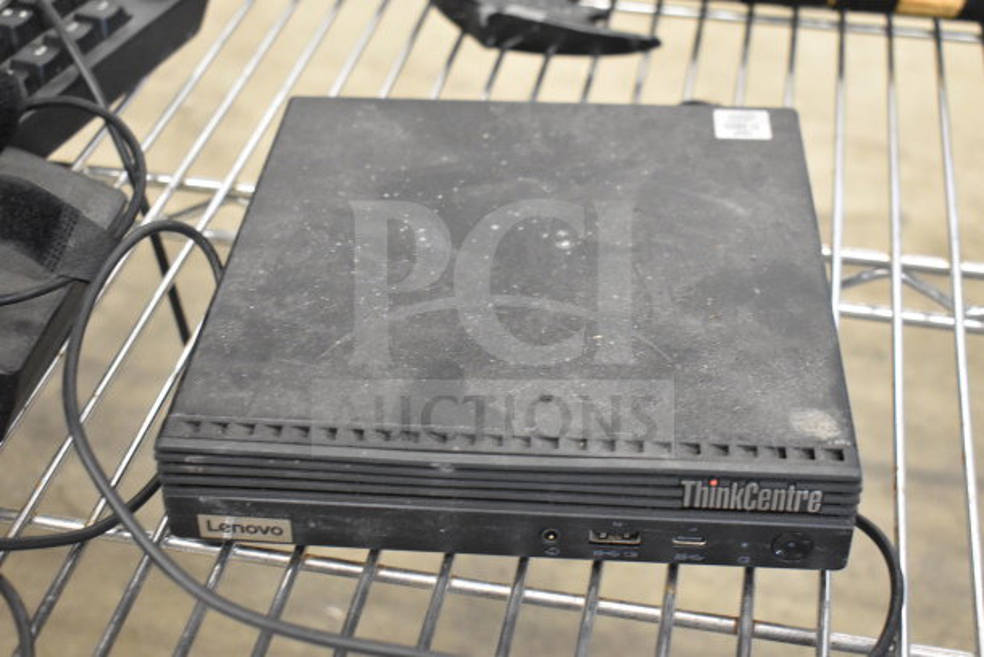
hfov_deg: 38.9
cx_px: 492
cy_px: 328
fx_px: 1394
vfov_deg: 26.5
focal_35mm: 51
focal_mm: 34
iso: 5600
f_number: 4.5
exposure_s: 1/50
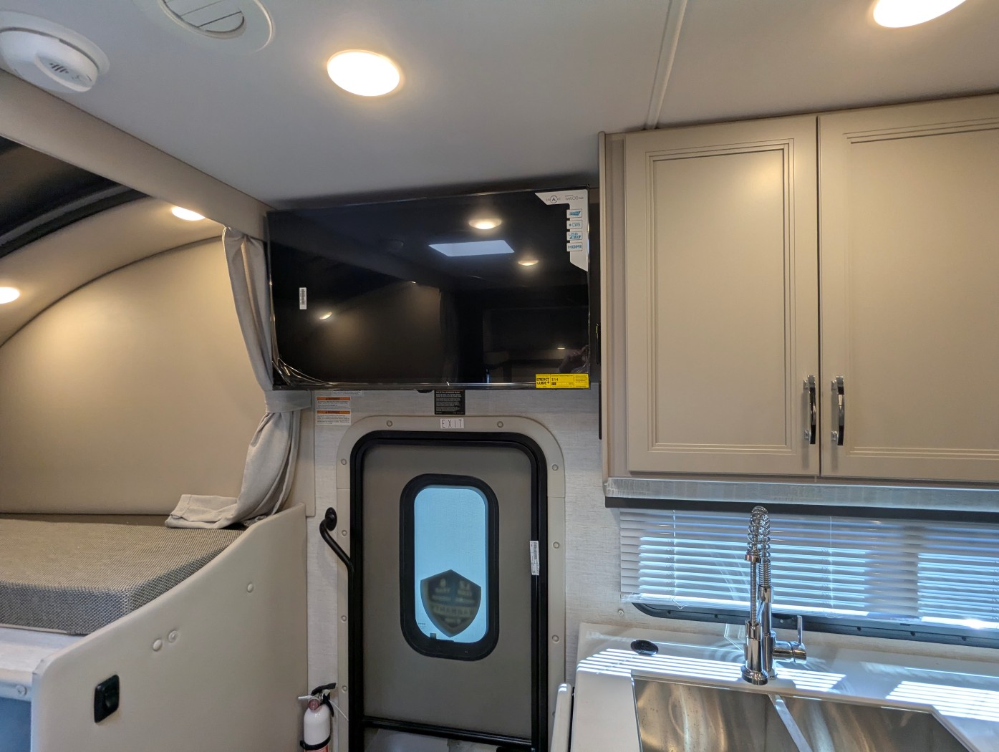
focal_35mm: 16
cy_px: 376
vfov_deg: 78.2
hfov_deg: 94.4
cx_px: 500
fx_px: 462
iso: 74
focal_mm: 2.35
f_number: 2.2
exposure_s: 1/80.5
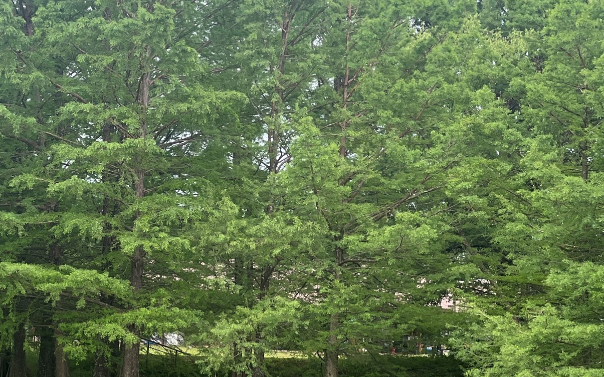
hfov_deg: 16.0
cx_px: 179
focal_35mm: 130
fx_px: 2140
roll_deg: -1.2
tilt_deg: +2.7
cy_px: 185
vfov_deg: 10.1
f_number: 2.8
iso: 32
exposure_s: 1/121
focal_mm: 9
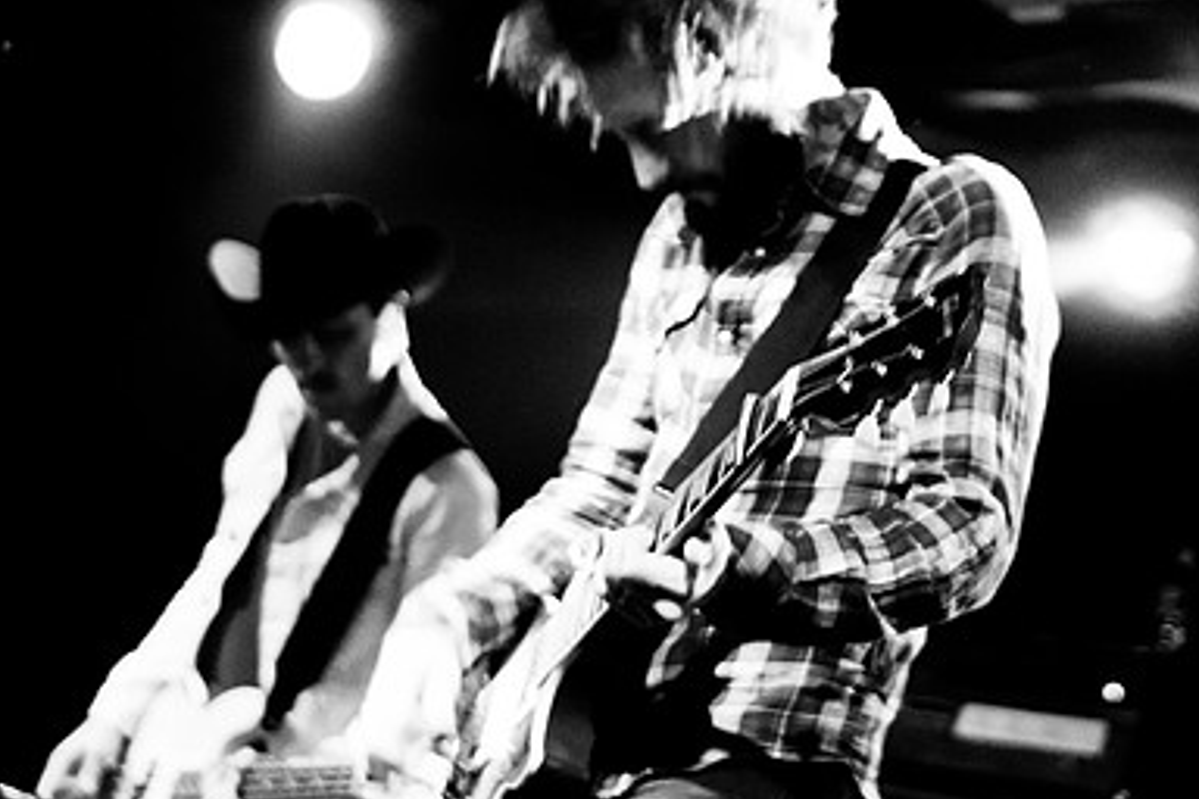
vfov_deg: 20.0
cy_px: 370
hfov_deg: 29.6
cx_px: 728
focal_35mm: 68
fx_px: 2265
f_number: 1.4
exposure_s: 1/80
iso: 1000
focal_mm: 30
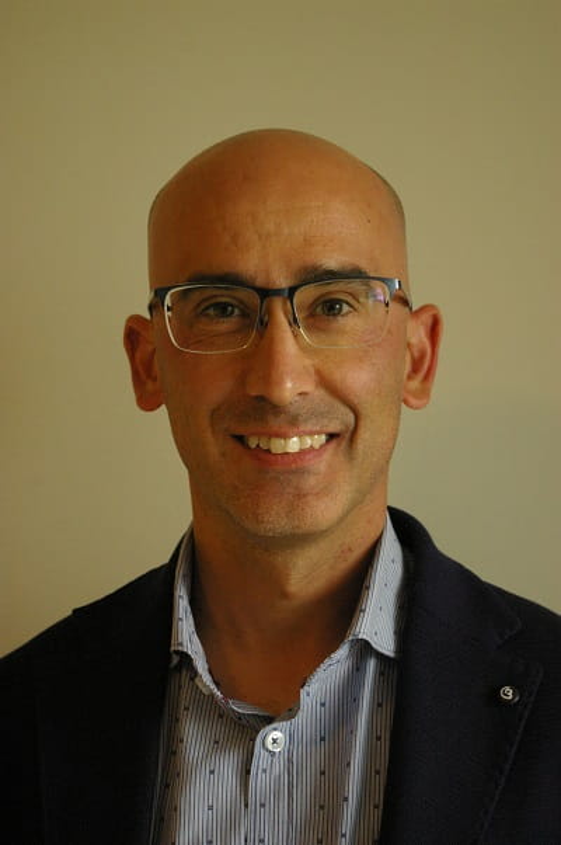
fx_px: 1933
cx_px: 280
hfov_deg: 16.5
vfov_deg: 24.6
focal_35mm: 82
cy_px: 422
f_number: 5.6
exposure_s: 1/90
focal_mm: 55
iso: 1600
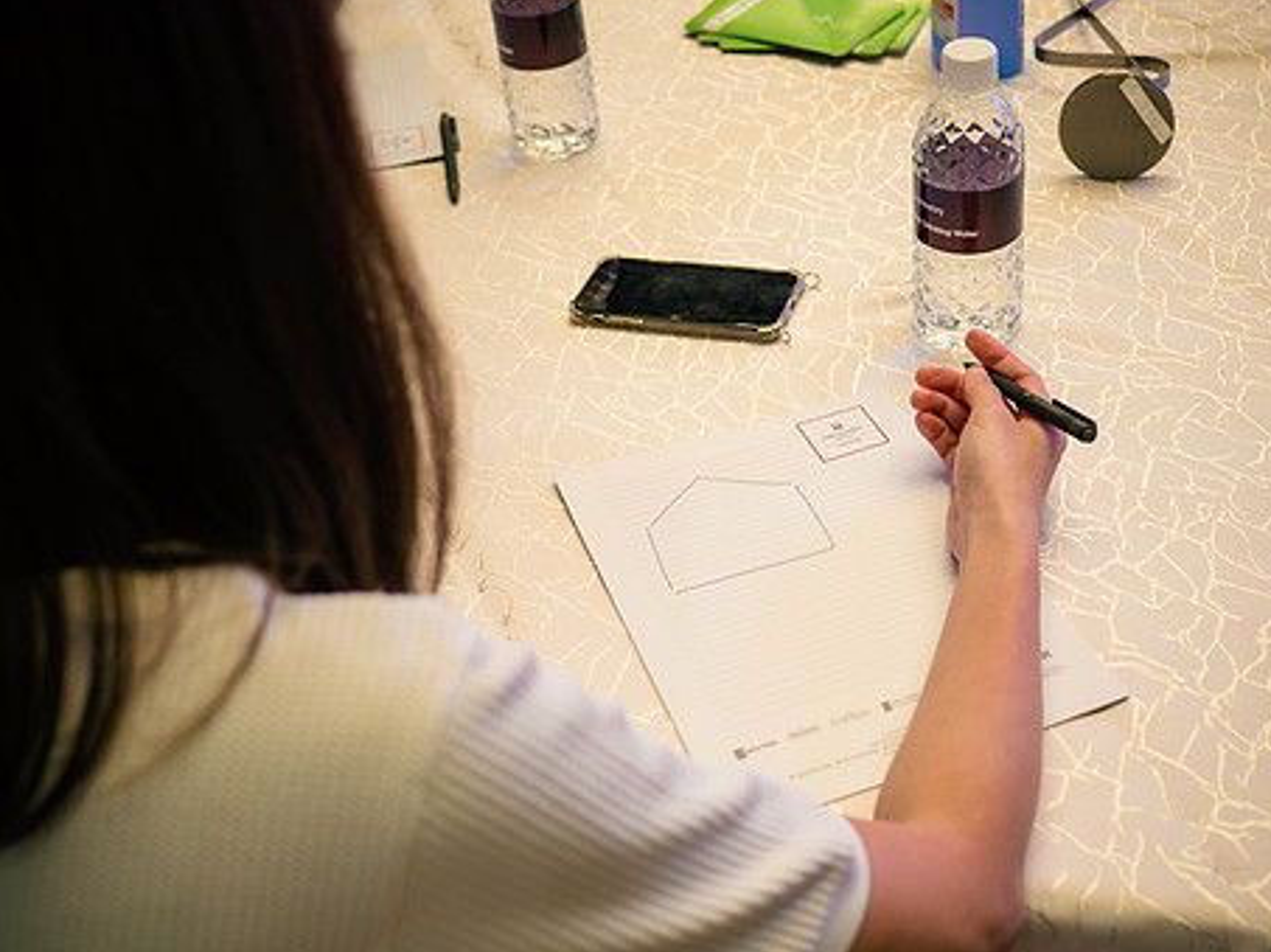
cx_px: 721
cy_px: 510
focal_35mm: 50
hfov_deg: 38.1
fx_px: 1834
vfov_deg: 29.1
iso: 500
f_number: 1.7
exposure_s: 1/100
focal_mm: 19
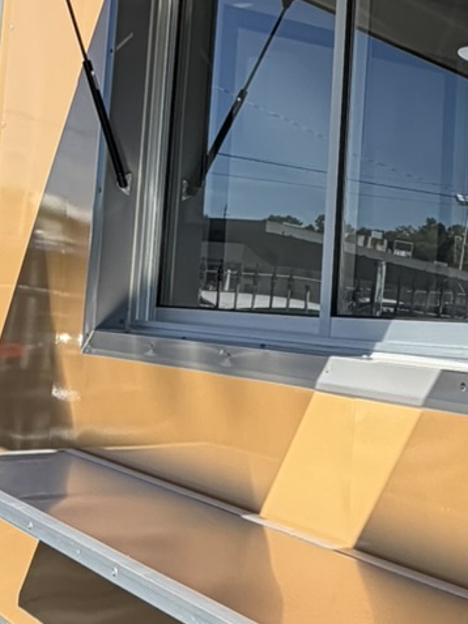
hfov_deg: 23.7
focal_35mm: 60
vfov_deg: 32.0
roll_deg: -1.3
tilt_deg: -2.4
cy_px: 225
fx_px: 1083
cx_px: 426
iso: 40
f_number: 2.2
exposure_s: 1/770
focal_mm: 2.22
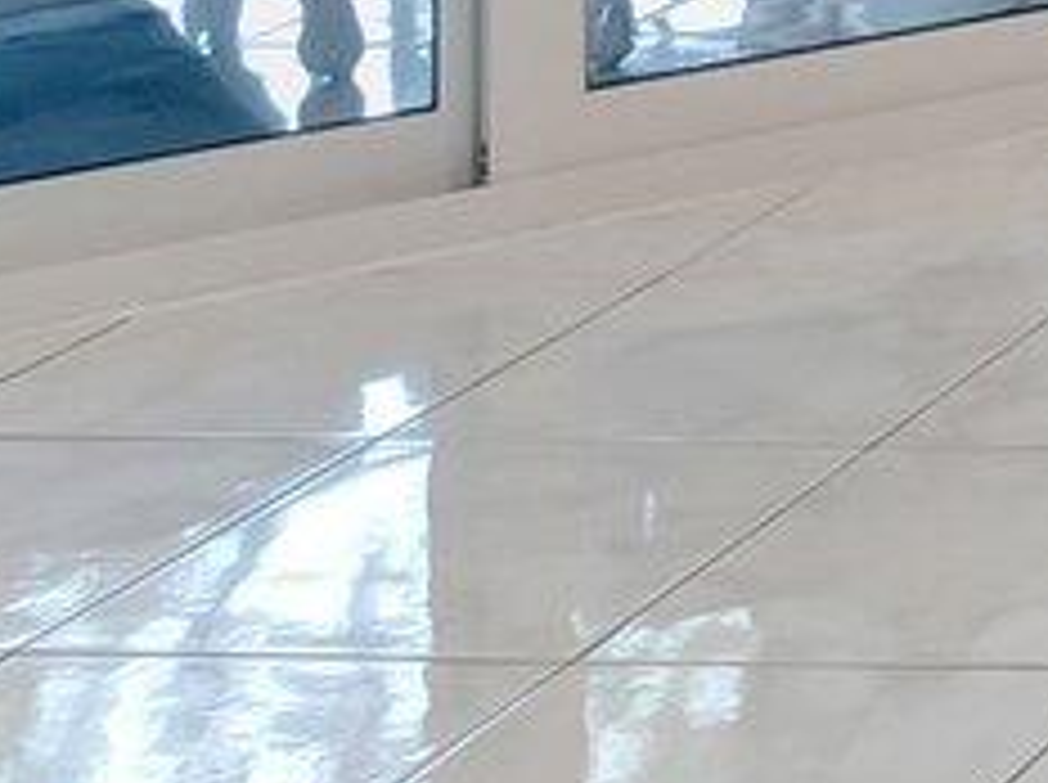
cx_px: 2915
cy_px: -1060
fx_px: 3839
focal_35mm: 127
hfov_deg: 11.3
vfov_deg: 10.2
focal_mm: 10
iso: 1000
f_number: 8
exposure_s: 1/25
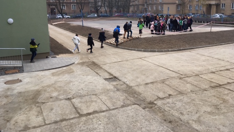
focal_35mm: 32
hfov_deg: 61.0
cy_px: 44
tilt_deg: -10.8
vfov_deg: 36.3
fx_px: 198
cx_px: 117
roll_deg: +1.5
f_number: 2.2
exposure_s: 1/100
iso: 32
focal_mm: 4.15
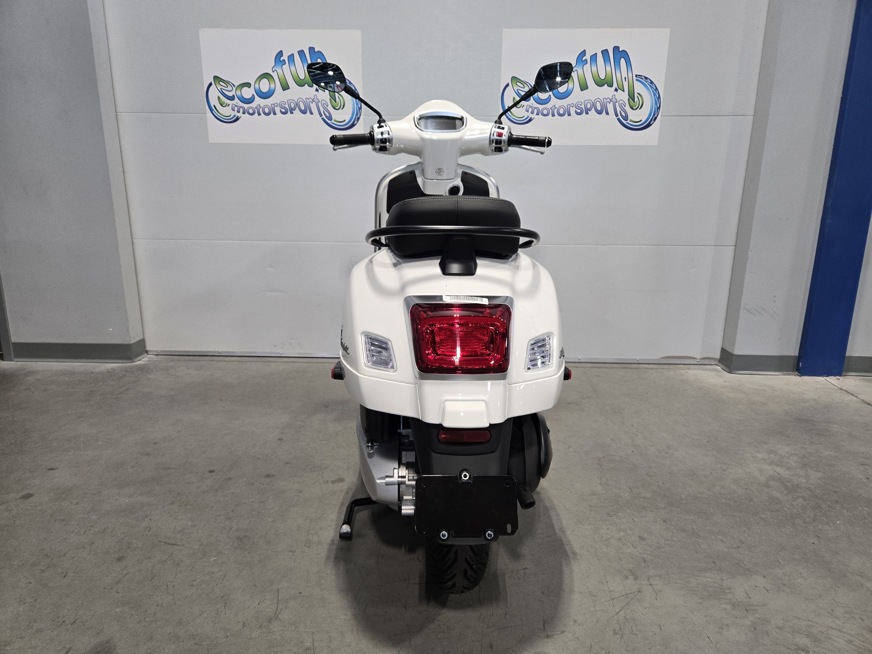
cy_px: 327
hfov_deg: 73.9
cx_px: 436
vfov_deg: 58.9
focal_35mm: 23
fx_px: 579
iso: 160
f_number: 1.8
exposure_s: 1/120
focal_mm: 5.4
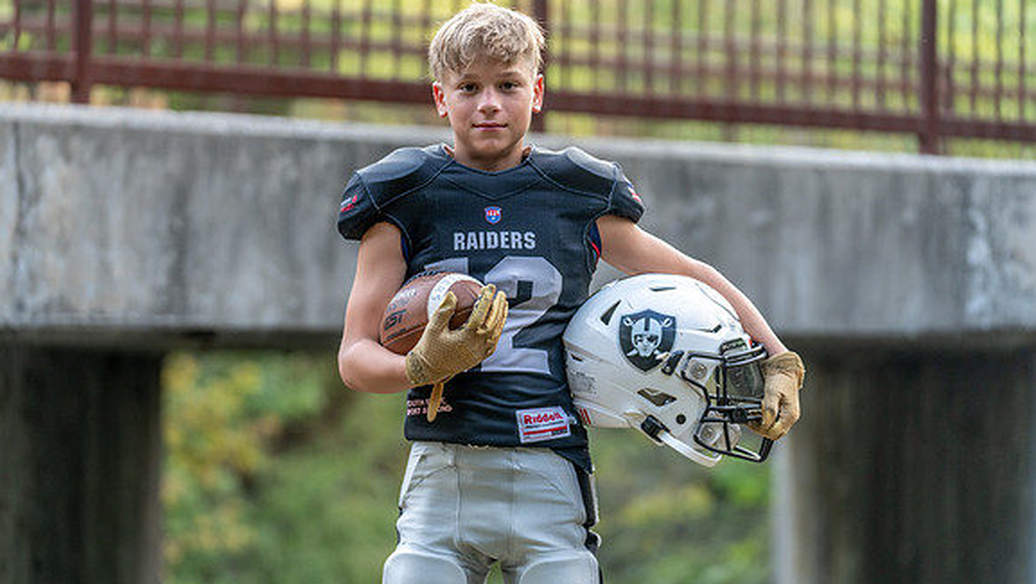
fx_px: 3902
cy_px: 254
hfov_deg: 15.1
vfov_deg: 8.6
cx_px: 471
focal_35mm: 142
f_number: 2.8
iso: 500
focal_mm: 124
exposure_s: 1/320
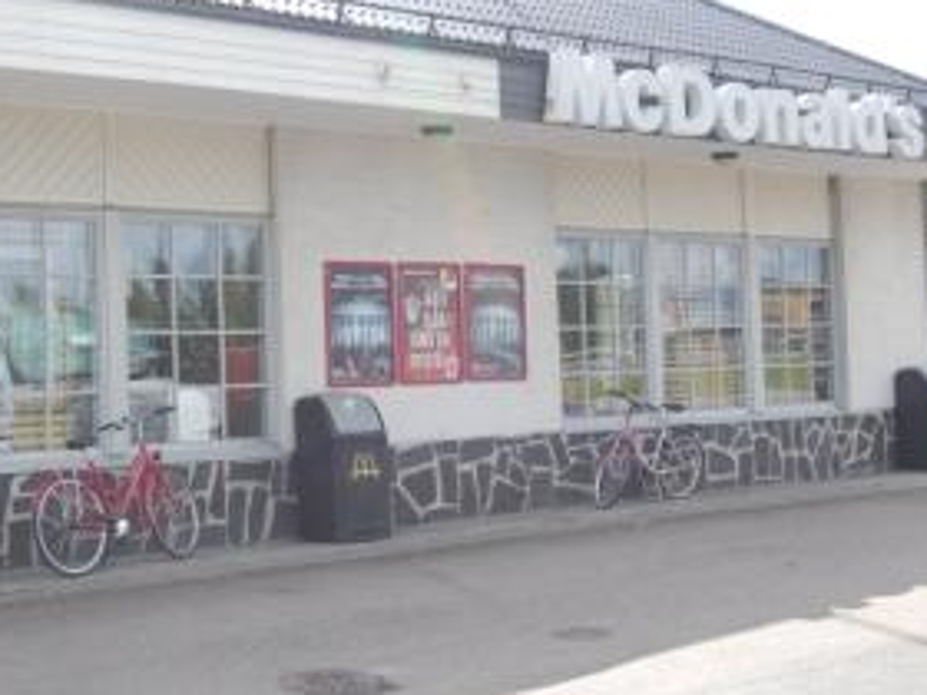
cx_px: 384
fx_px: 1607
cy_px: 265
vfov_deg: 24.4
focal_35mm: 60
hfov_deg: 32.1
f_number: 8
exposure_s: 1/250
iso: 200
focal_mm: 26
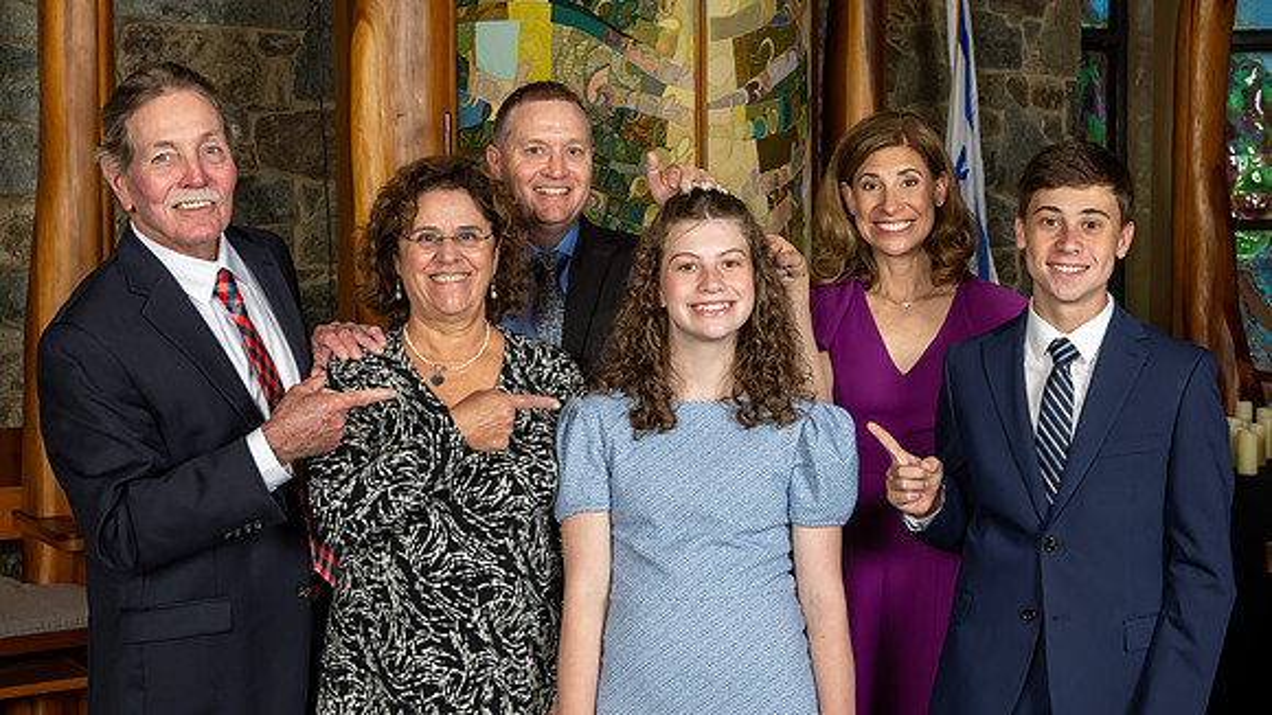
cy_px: 292
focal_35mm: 57
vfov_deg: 20.9
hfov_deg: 36.4
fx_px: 1933
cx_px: 611
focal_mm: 34
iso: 640
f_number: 8
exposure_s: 1/200
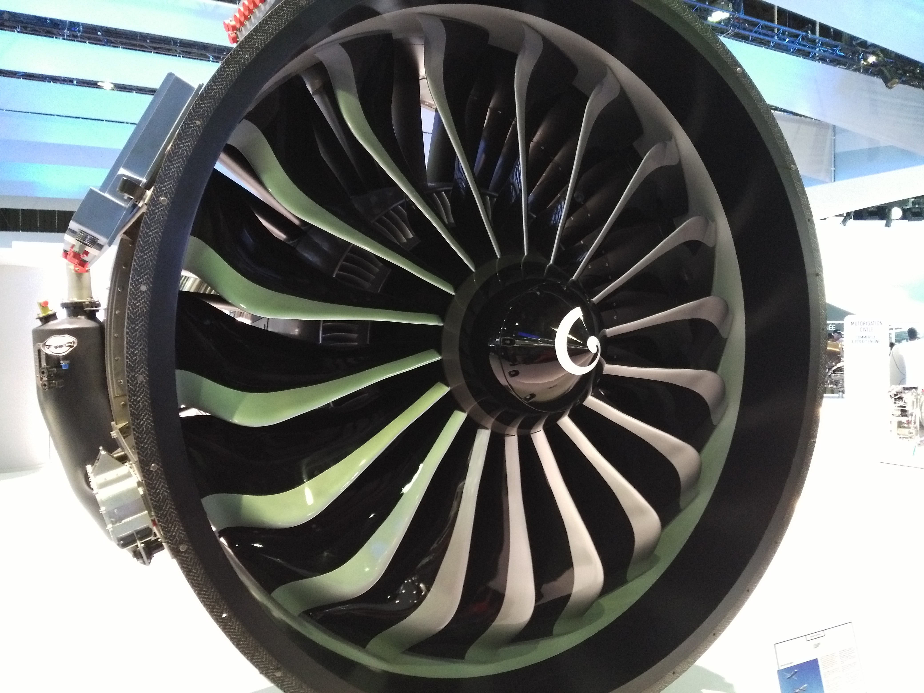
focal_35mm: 28
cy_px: 346
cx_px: 462
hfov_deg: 63.4
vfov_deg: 49.7
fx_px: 747
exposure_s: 1/33
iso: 611
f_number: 2
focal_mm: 2.96
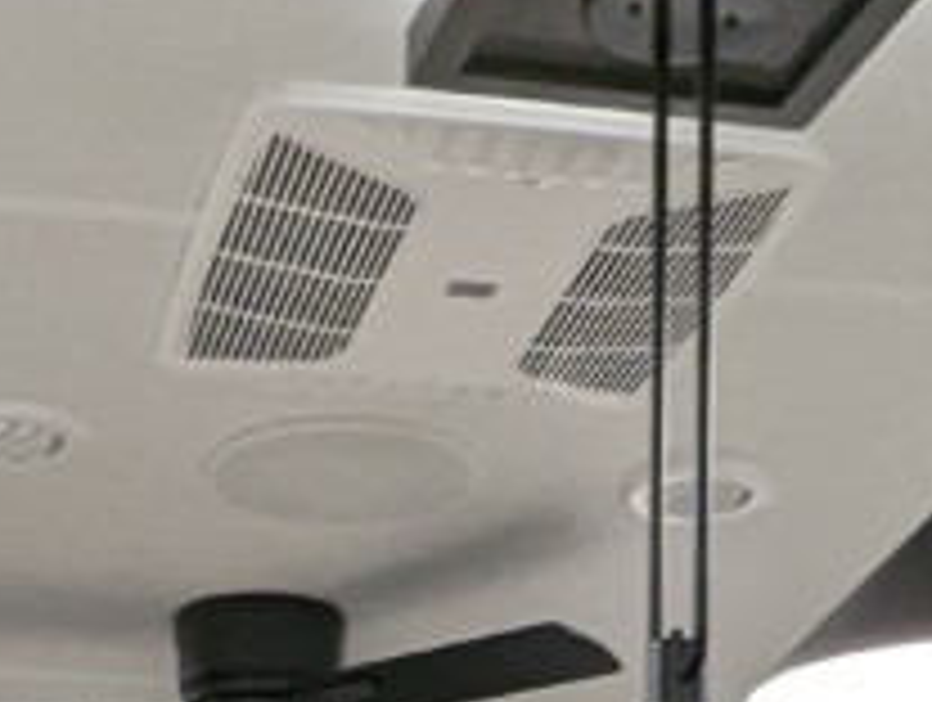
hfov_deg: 18.1
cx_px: 331
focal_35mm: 108
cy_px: 1796
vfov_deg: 11.1
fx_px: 2913
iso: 224
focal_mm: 2.35
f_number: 2.2
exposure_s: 1/80
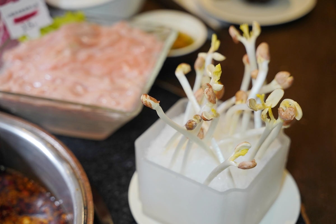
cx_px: 168
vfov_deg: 18.2
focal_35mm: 75
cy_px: 112
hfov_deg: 27.0
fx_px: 700
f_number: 4
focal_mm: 75
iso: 1000
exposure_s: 1/160
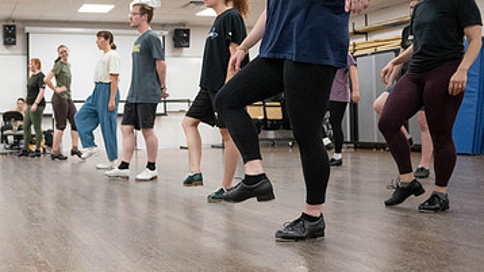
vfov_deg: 27.0
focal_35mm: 44
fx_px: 564
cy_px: 107
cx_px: 78
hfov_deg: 43.6
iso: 3200
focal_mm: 24
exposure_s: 1/640
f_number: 4
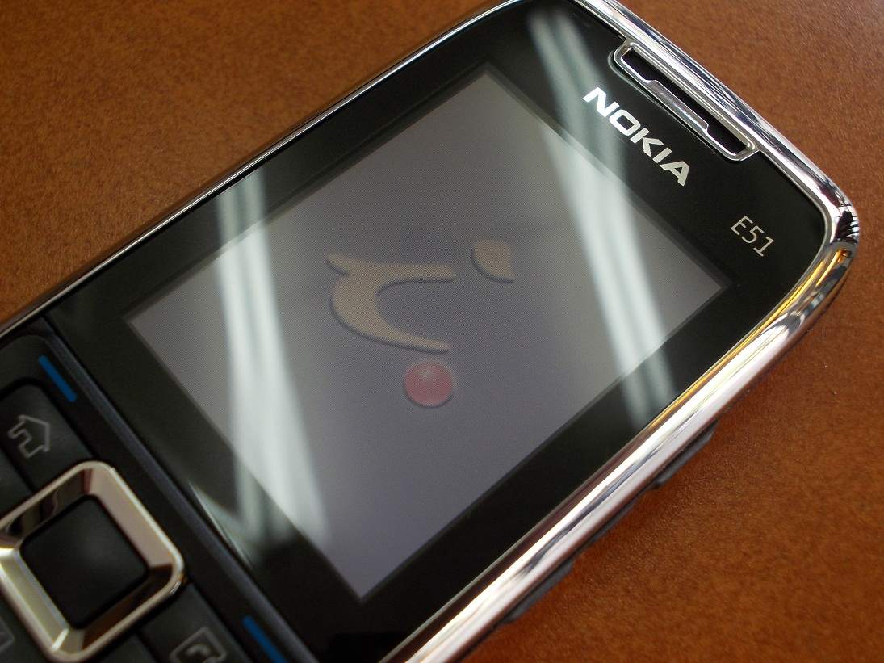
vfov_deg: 33.6
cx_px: 442
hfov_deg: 43.9
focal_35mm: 43
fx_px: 1098
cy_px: 332
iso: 80
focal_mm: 6.1
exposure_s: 1/80
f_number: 3.3
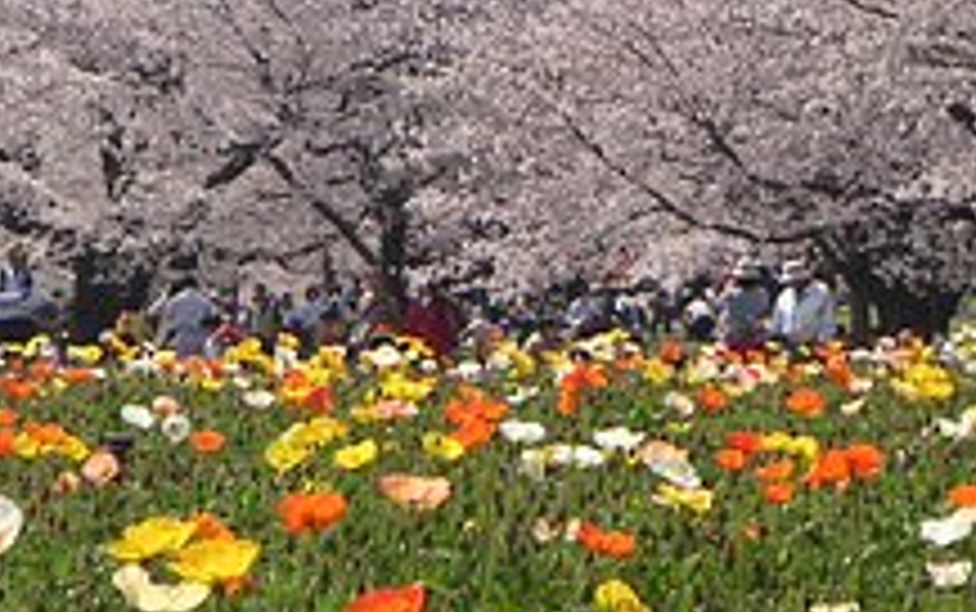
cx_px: 634
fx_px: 7374
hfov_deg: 7.6
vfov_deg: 4.8
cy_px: 360
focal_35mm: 277
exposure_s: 1/500
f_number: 3.6
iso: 50
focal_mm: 17.1
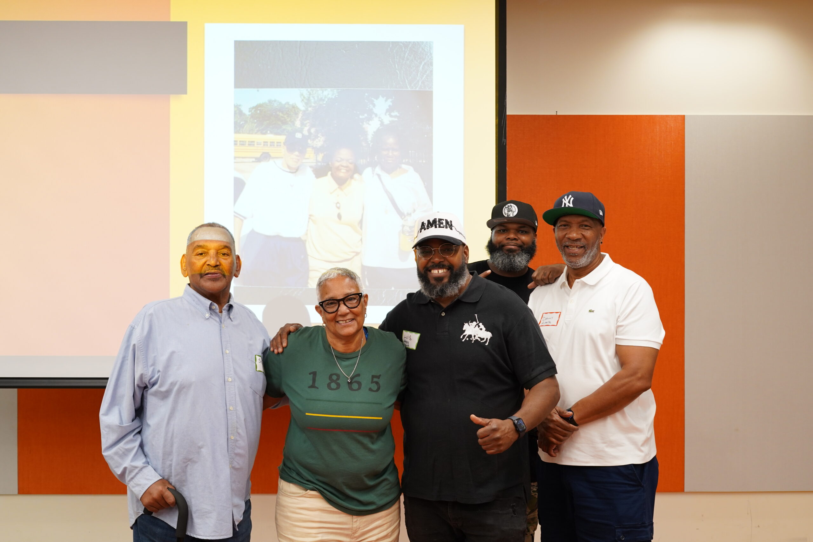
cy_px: 271
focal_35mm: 50
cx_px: 406
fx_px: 1129
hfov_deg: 39.6
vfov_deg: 27.0
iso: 1250
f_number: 5.6
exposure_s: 1/50
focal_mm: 50
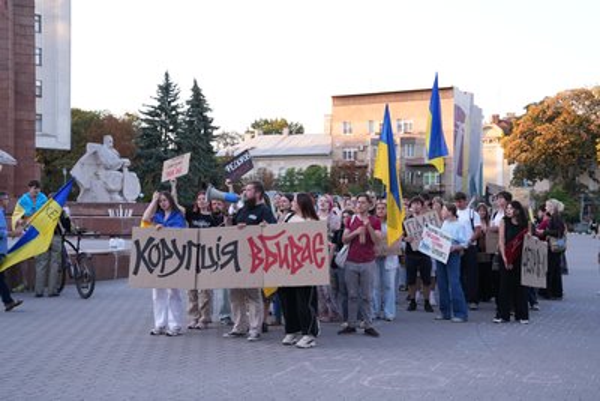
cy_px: 200
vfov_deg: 23.8
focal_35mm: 57
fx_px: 950
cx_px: 300
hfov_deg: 35.0
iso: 640
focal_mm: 57
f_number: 6.3
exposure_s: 1/100
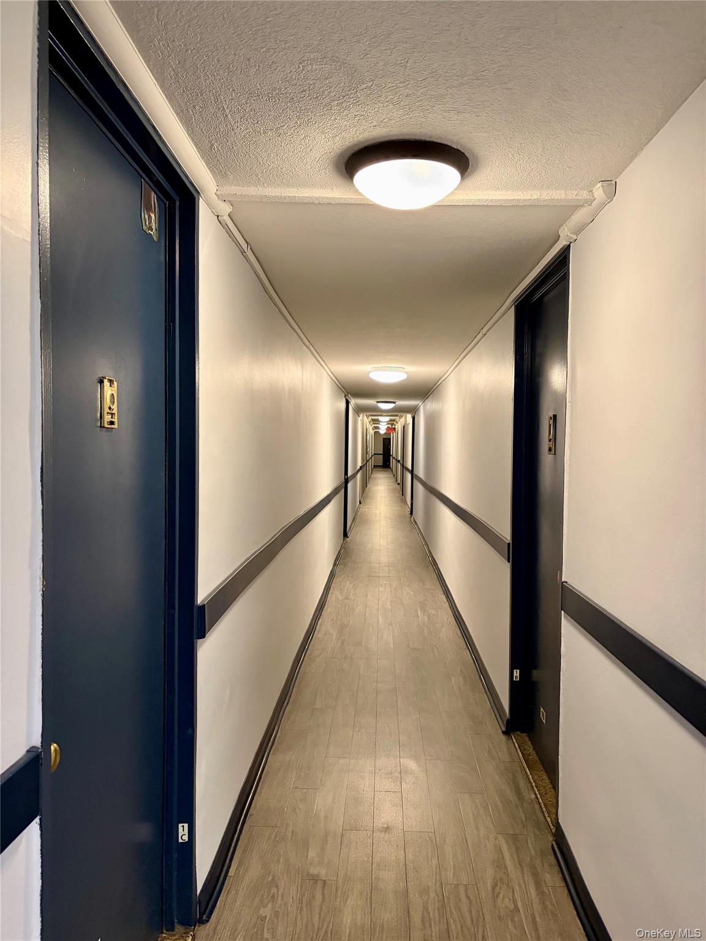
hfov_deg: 53.1
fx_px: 707
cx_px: 353
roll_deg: -0.2
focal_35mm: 26
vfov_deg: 67.3
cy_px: 470
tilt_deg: -2.5
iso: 320
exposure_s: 1/60
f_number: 1.6
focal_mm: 5.96
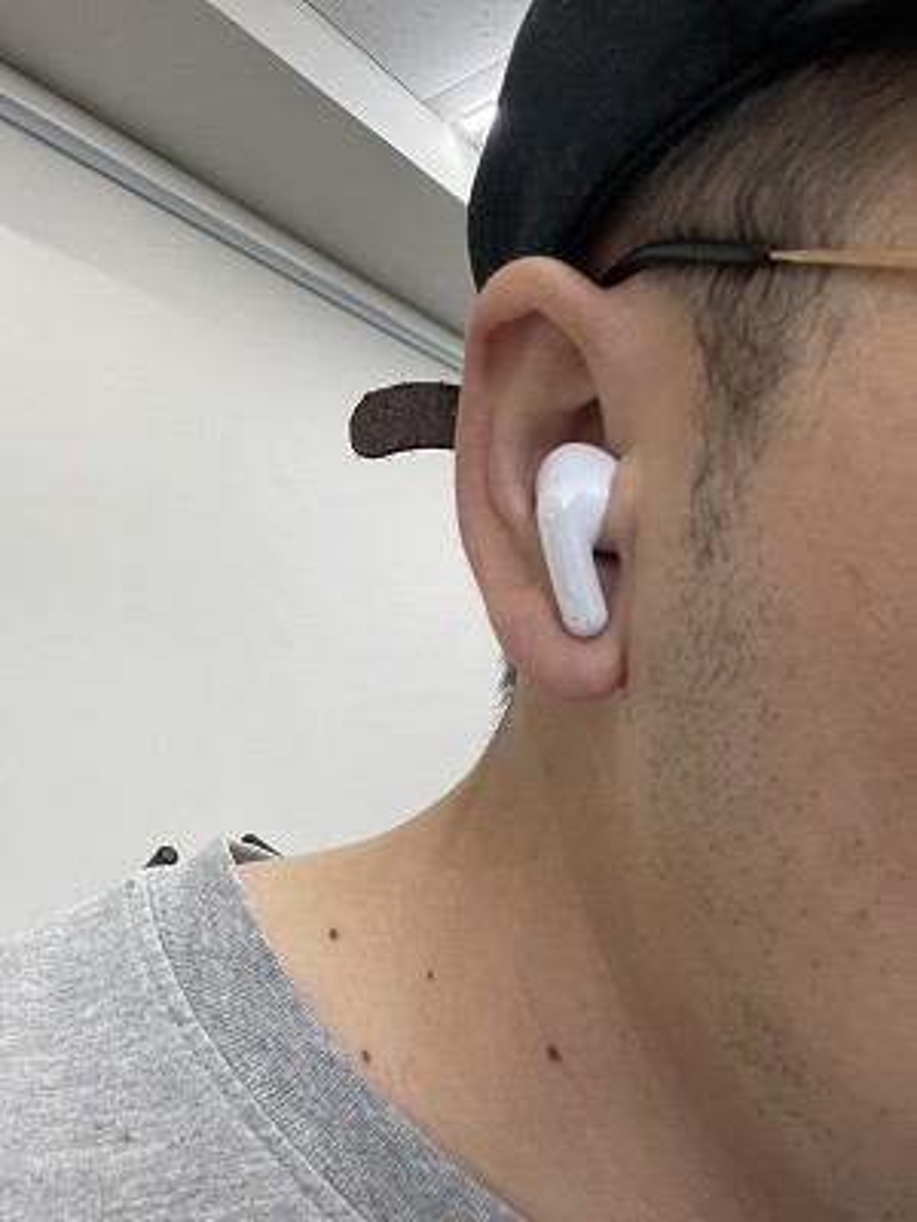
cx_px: 458
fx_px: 1060
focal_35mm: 30
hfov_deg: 46.8
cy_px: 611
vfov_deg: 60.0
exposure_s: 1/60
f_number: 2.2
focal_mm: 2.71
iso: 100
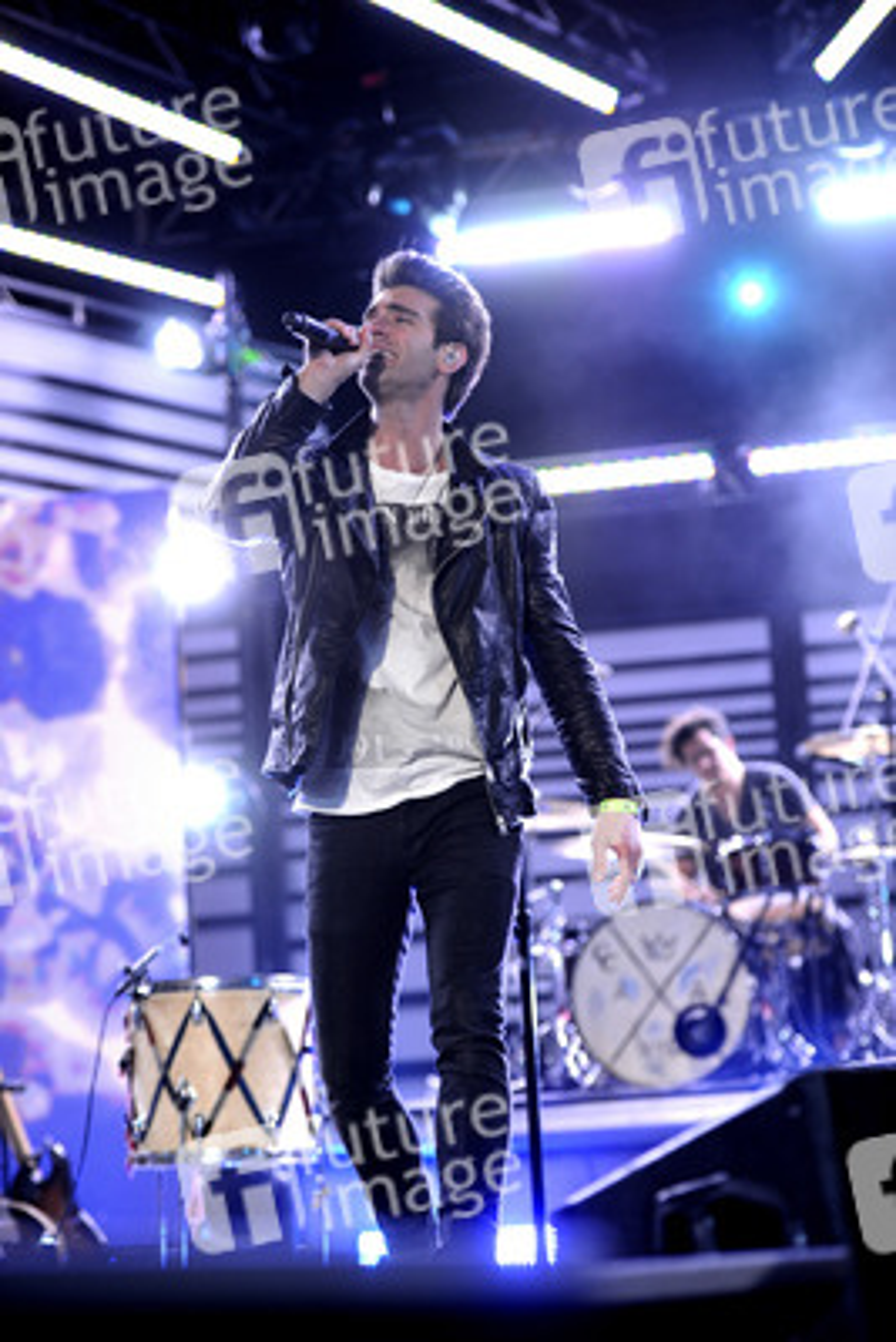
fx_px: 3357
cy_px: 671
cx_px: 448
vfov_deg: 22.6
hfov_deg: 15.2
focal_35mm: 90
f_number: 2.8
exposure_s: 1/400
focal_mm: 90
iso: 1250
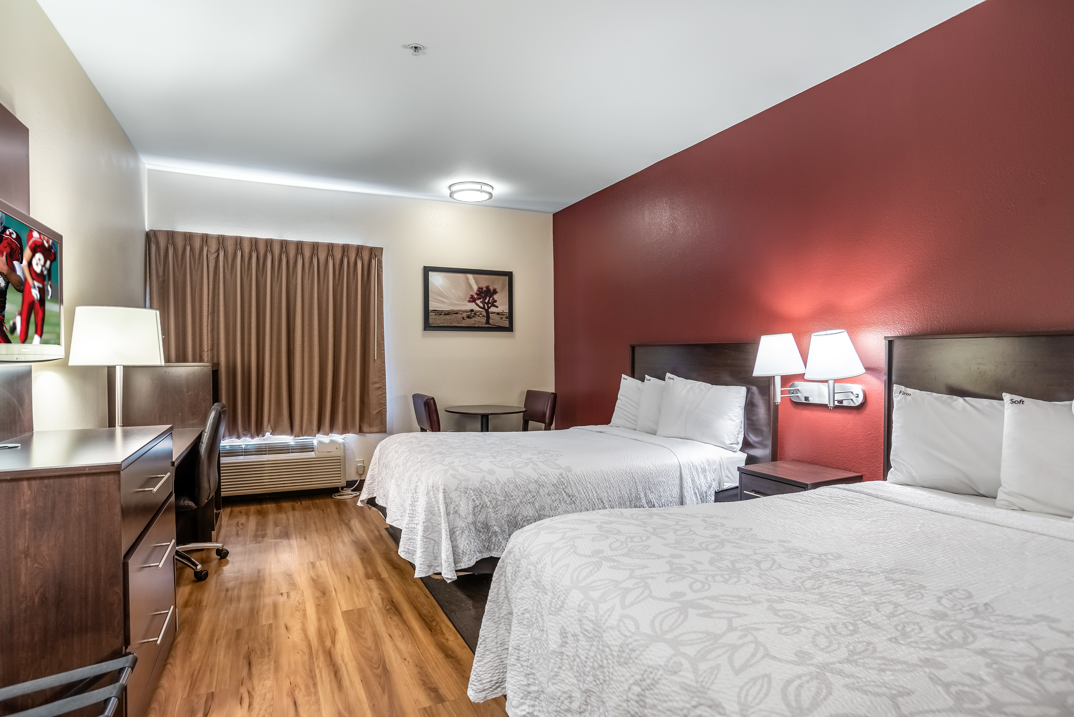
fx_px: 537
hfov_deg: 90.0
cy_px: 358
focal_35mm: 18
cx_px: 537
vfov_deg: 67.4
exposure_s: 1/80
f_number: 8
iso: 400
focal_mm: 18
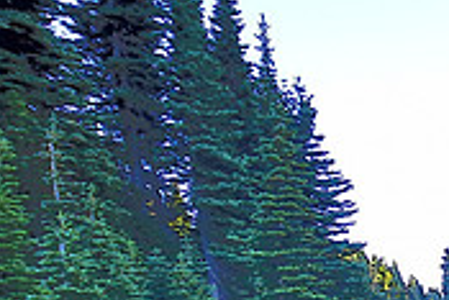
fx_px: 682
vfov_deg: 23.1
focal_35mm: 55
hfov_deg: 25.6
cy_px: 342
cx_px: 698
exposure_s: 1/500
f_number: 5
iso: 800
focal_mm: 11
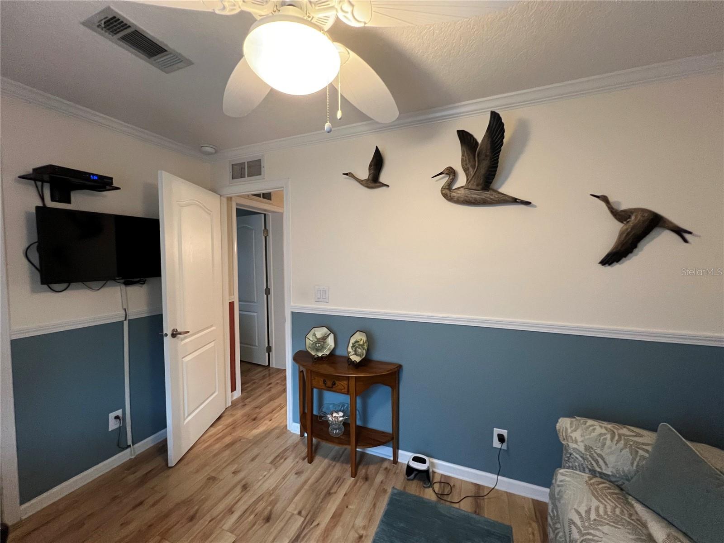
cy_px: 272
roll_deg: +0.0
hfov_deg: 106.2
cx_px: 362
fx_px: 272
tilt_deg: -3.1
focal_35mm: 13
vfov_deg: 89.9
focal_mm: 1.57
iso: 400
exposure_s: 1/60
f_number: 1.8
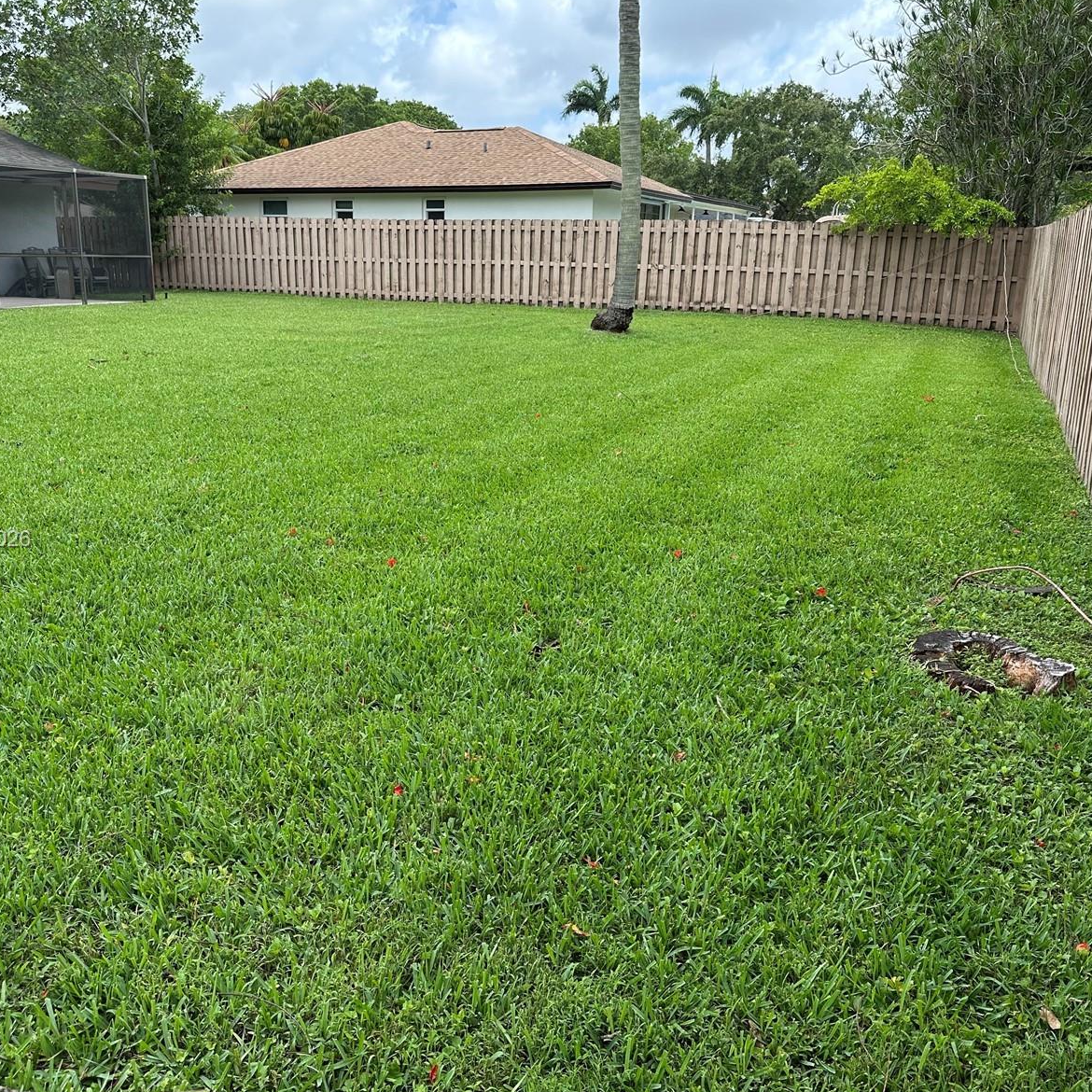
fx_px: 1035
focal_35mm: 29
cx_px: 487
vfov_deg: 55.6
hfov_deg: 55.5
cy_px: 540
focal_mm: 6.86
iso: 80
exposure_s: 1/1212
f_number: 1.78
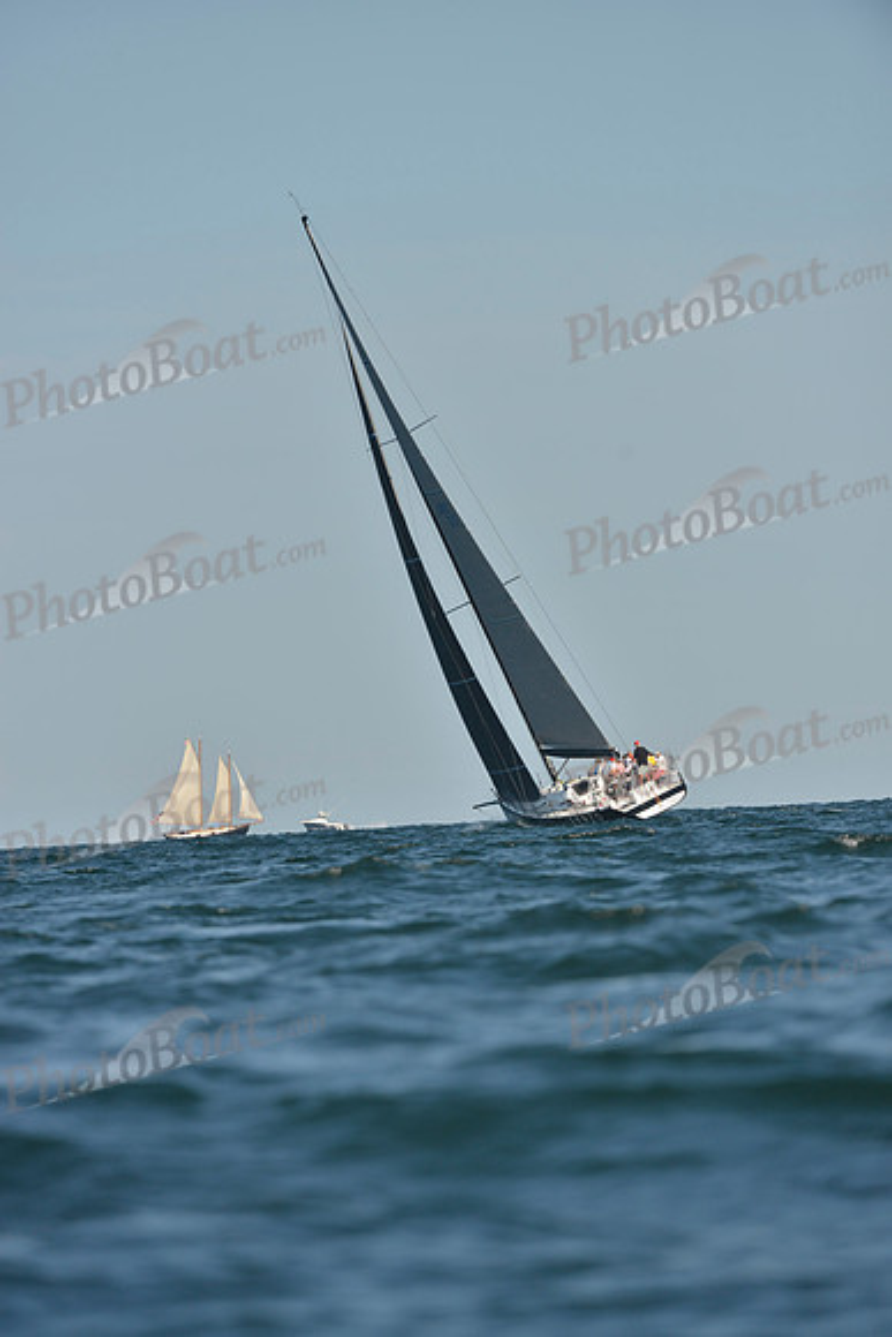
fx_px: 12628
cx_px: 446
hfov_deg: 4.0
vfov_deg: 6.1
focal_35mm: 340
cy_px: 668
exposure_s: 1/2000
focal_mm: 340
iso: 280
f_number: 5.6
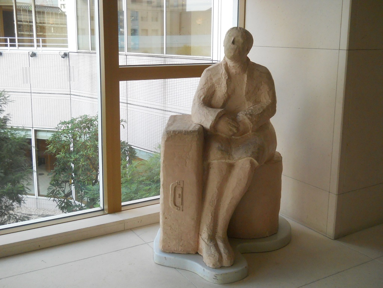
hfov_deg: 45.8
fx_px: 454
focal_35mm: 41
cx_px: 192
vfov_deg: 35.1
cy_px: 144
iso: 320
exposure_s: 1/250
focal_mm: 6.72
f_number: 3.1
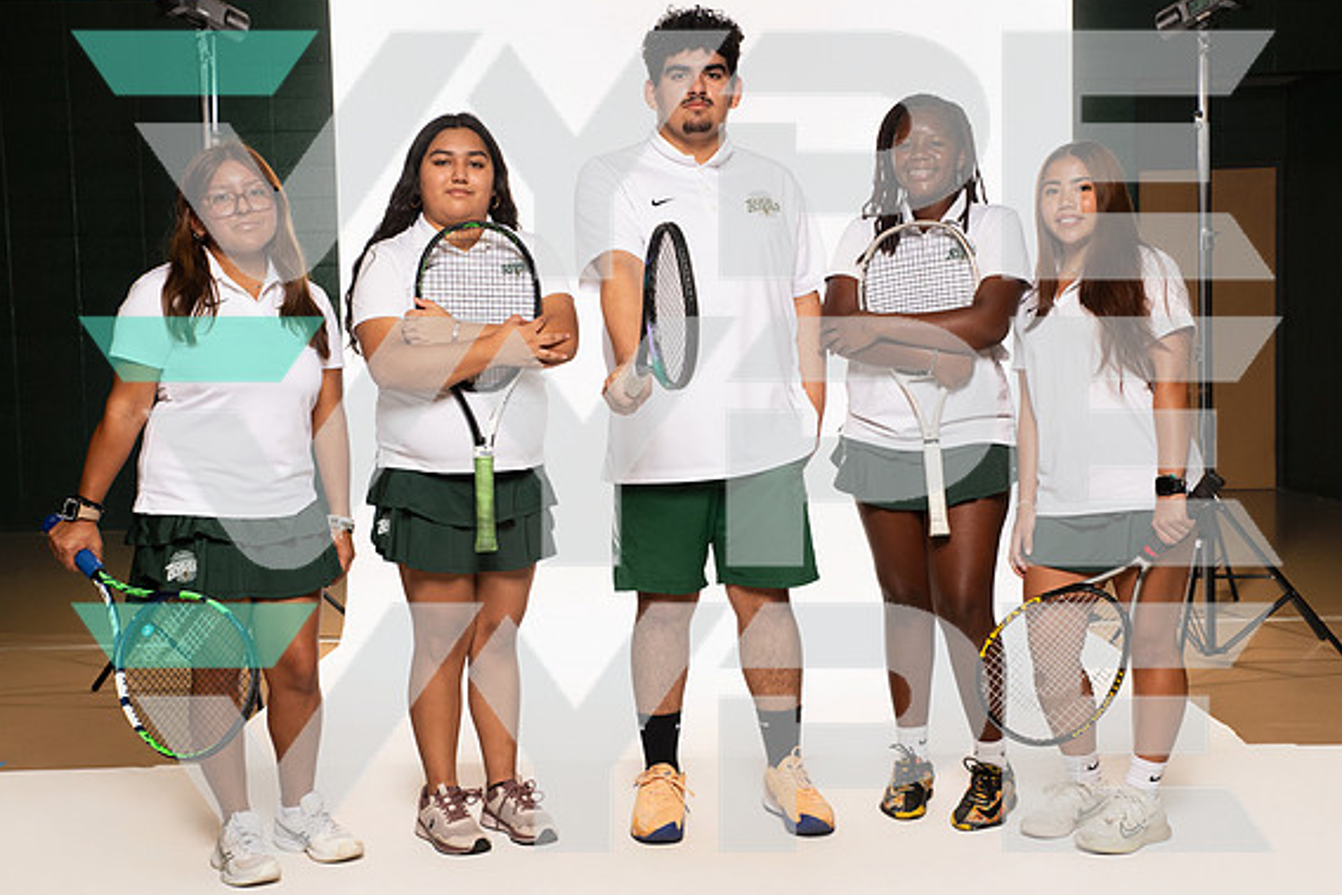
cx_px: 680
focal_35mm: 47
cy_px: 443
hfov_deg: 41.9
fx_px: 1752
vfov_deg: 28.7
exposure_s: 1/320
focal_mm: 46
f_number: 7.1
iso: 800
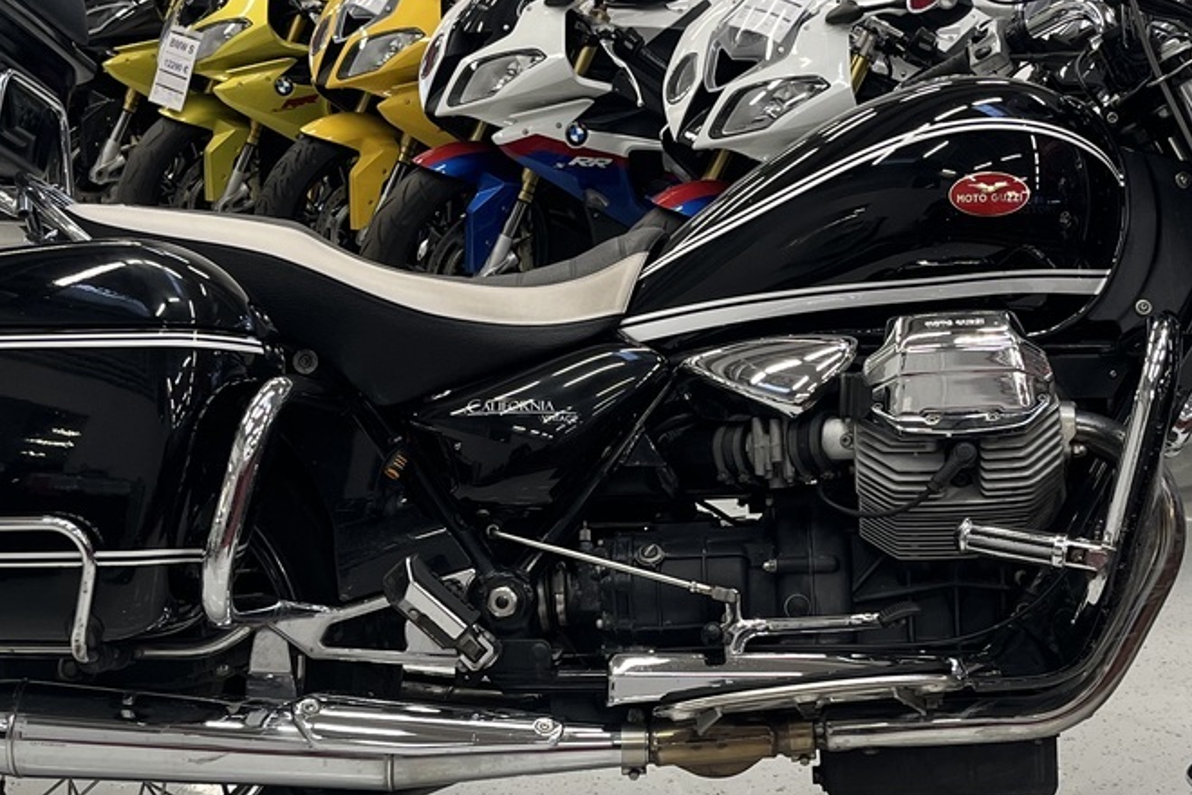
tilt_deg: -14.8
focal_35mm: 59
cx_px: 679
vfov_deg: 23.0
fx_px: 1953
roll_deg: -0.3
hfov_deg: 33.9
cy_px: 425
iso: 100
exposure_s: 1/100
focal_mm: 5.1
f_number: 1.6
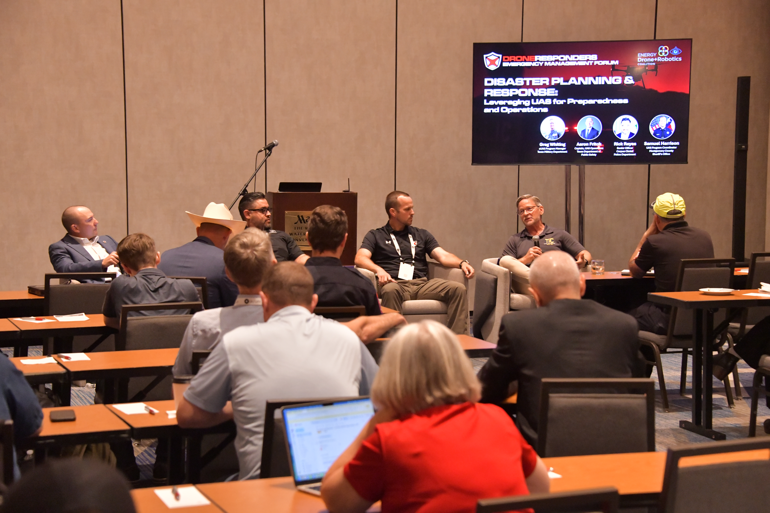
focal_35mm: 82
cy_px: 256
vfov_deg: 16.7
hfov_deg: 24.8
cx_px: 385
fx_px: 1754
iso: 6400
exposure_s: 1/50
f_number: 5.6
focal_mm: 82
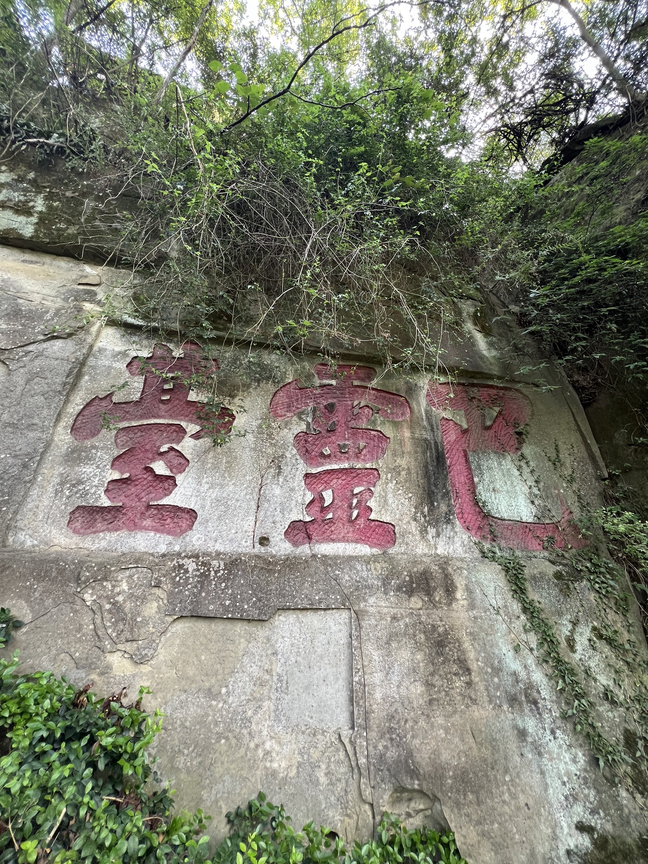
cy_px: 432
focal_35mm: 13
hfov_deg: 89.9
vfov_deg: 106.2
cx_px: 324
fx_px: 324
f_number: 1.8
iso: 80
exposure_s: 1/99
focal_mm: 1.57
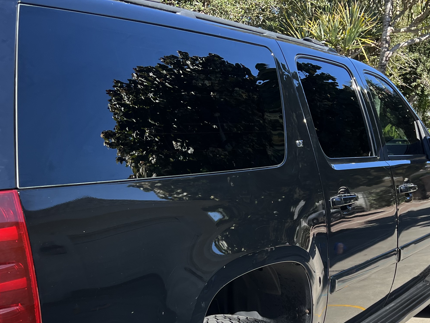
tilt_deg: -11.9
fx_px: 658
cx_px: 214
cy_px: 265
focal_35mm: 53
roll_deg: +2.2
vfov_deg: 26.9
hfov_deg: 36.2
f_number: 1.5
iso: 50
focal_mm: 5.7
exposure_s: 1/1553
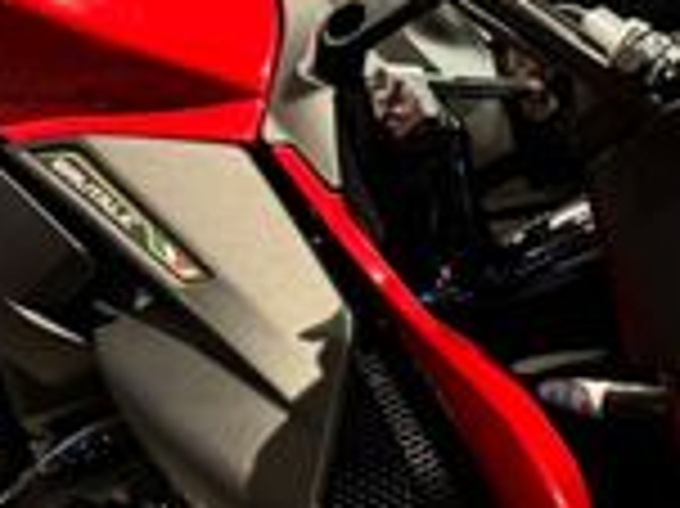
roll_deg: -0.5
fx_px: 2002
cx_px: 617
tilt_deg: -10.2
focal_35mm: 102
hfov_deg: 18.9
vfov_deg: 14.4
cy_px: 391
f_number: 1.78
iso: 1000
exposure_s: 1/33
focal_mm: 6.76
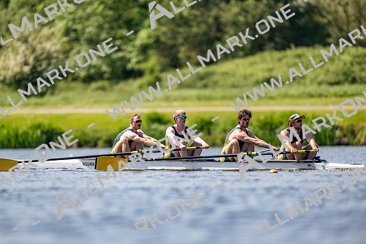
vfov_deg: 2.3
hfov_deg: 3.4
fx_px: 6098
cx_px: 183
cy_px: 122
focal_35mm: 600
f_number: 4
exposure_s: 1/2500
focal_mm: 600
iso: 320
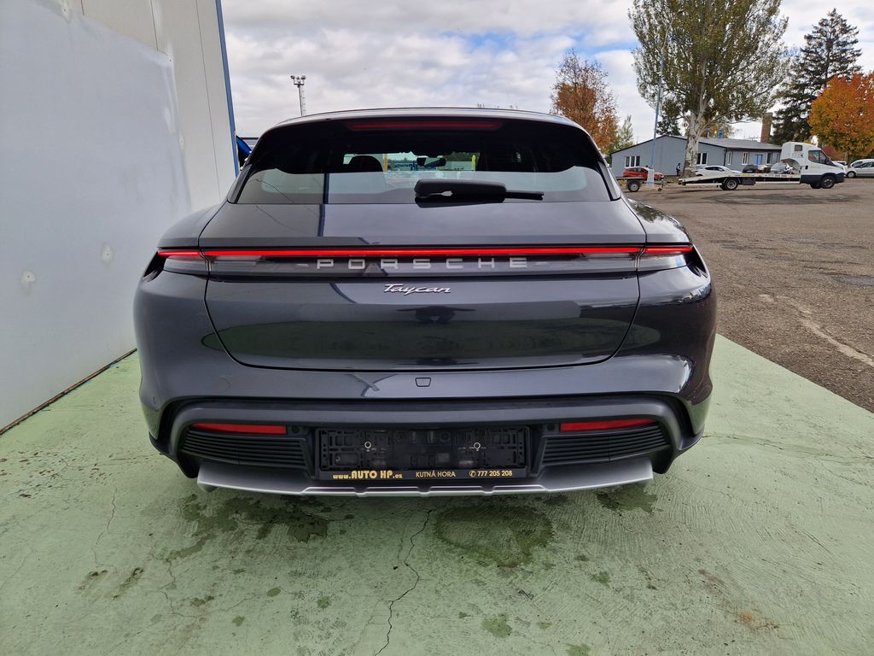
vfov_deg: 58.9
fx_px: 581
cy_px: 328
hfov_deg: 73.9
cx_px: 437
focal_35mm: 23
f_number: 1.8
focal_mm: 5.4
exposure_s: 1/506
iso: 50
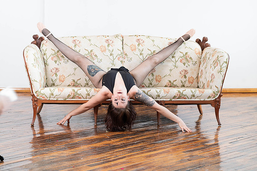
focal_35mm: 102
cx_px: 128
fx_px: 728
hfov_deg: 20.0
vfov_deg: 13.4
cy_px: 86
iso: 320
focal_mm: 100
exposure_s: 1/25
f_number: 6.3
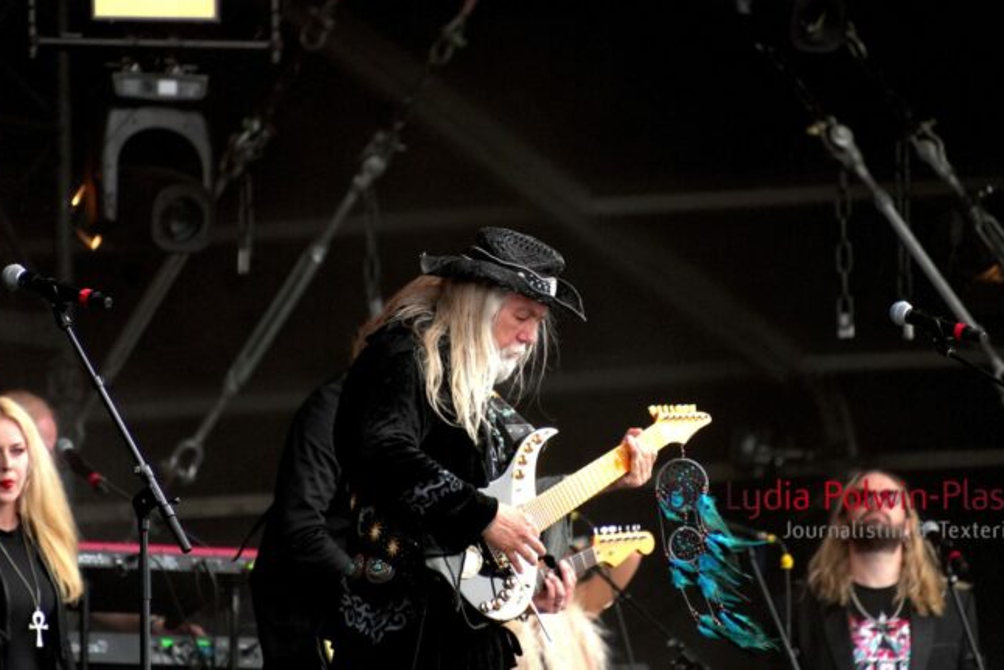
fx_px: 14923
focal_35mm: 535
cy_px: 274
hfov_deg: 3.9
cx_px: 525
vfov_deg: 2.6
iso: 800
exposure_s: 1/500
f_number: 6.3
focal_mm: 300
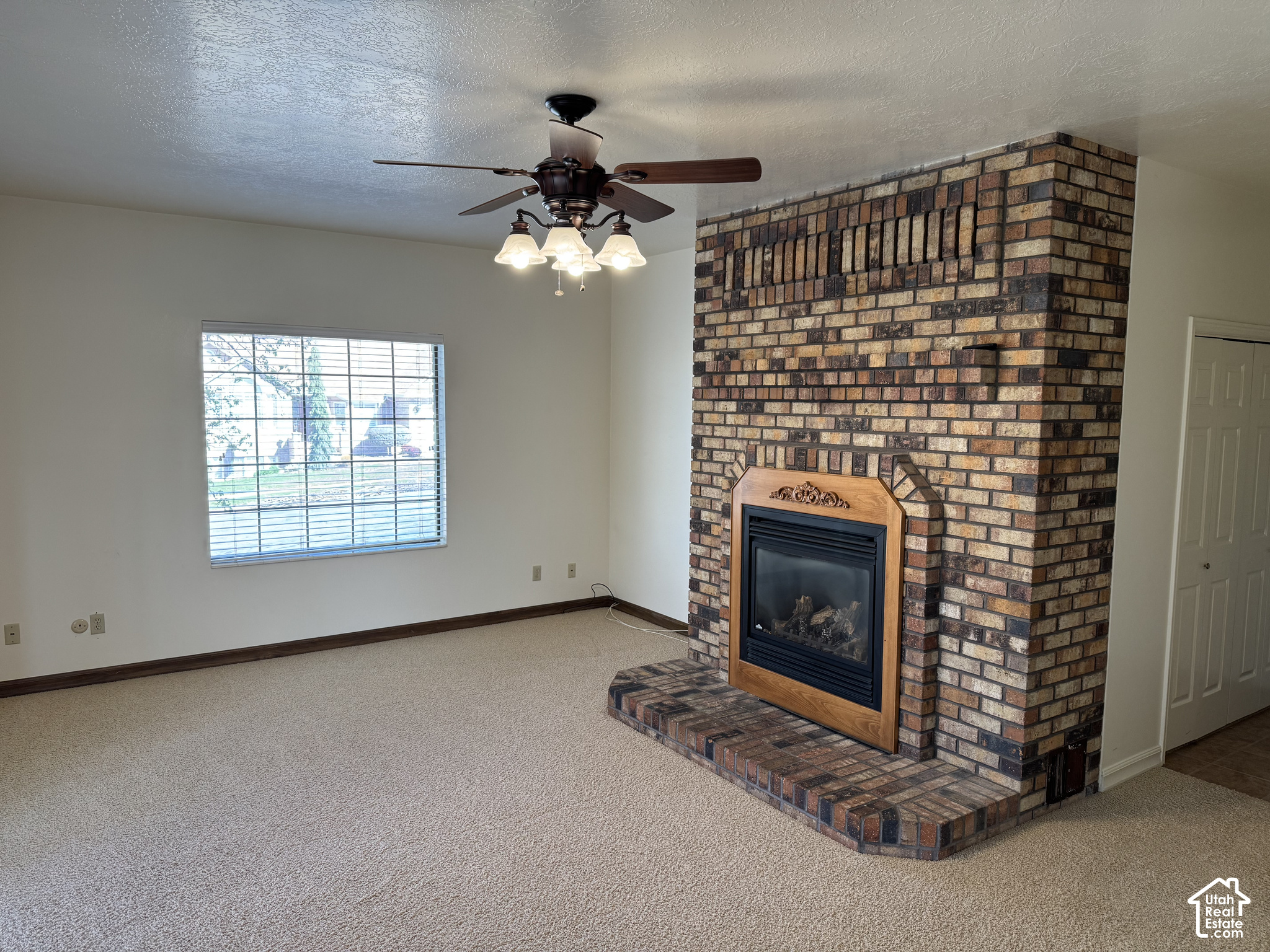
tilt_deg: -6.0
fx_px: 881
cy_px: 476
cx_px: 635
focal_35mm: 24
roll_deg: -0.8
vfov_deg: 56.8
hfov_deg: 71.6
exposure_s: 1/120
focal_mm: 6.76
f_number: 1.78
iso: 125
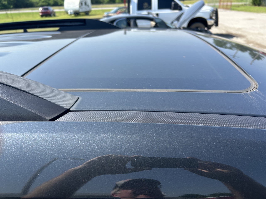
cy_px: 100
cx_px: 133
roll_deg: +1.3
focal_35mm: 26
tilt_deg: -27.5
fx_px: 200
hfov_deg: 67.3
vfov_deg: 53.1
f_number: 1.5
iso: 50
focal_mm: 5.7
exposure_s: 1/1621
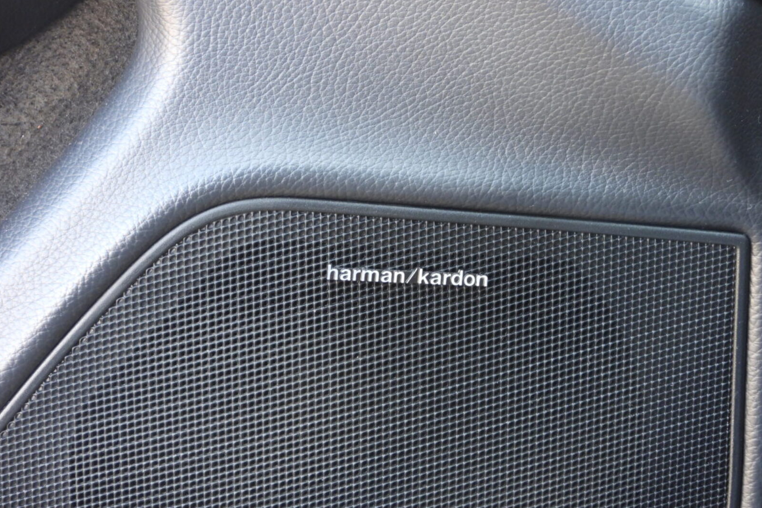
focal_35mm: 152
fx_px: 3217
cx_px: 382
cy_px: 250
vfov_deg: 9.0
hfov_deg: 13.5
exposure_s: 1/30
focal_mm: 26.1
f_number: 4
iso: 400
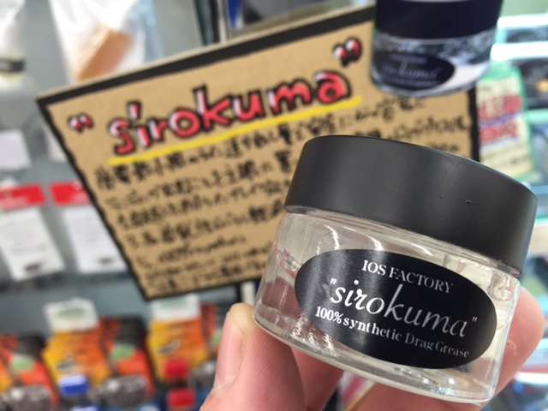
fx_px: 459
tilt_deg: -30.3
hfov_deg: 61.7
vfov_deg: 48.2
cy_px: 206
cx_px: 274
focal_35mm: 29
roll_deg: +4.0
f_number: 2.2
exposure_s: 1/30
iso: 50
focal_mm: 4.15
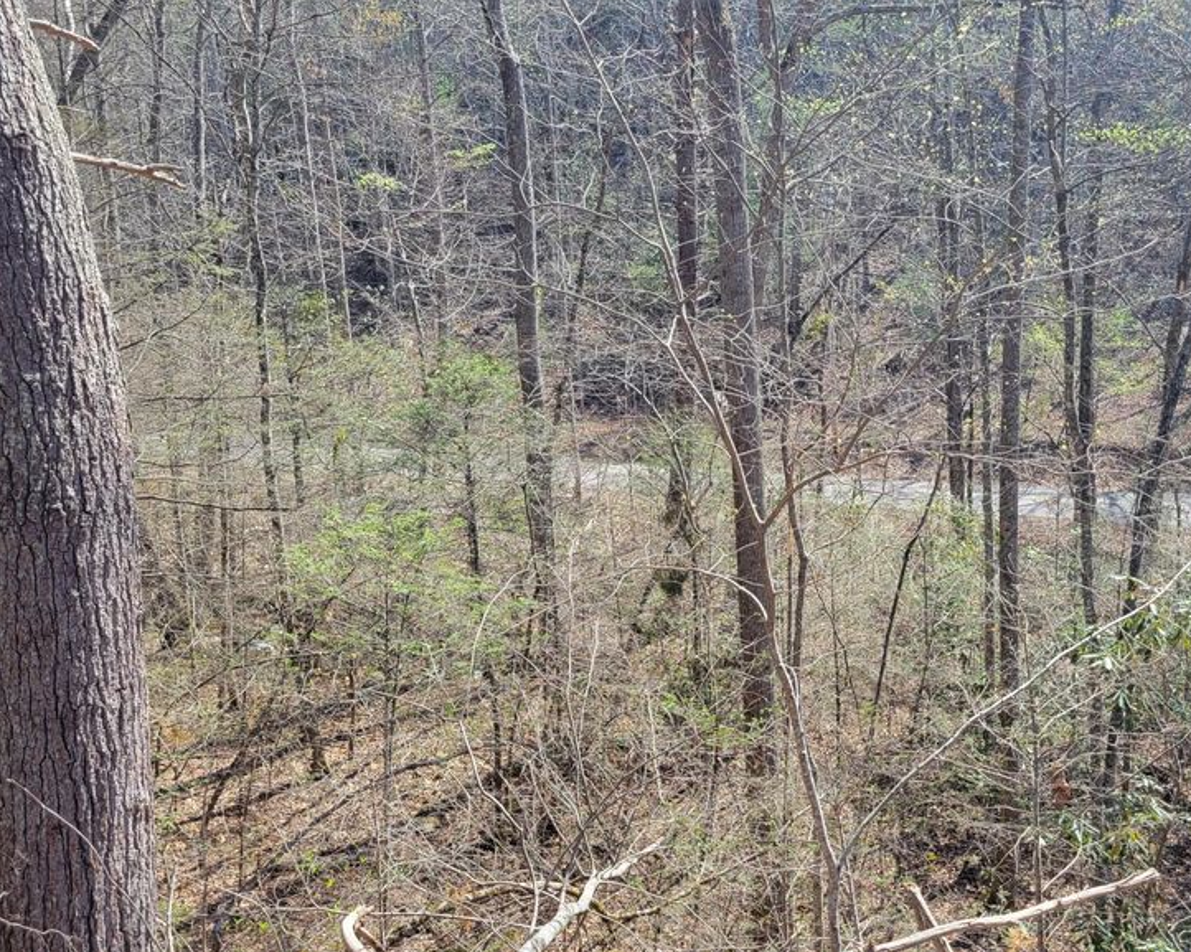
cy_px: 526
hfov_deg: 49.5
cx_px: 789
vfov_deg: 41.1
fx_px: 1268
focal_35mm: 36
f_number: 1.8
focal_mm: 5.4
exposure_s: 1/583
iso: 40
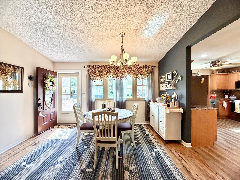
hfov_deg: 102.1
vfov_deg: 85.7
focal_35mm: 14
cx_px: 120
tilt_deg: -0.6
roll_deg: -0.1
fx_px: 97
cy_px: 90
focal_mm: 2.22
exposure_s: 1/120
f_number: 2.2
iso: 160
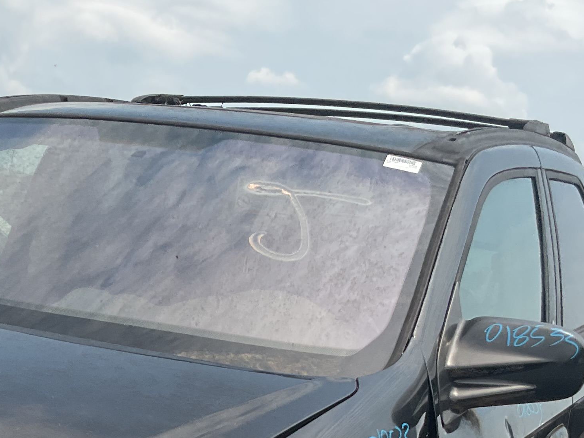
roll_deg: -11.8
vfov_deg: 17.9
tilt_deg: -11.7
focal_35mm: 79
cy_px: 502
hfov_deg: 24.3
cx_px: 105
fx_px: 1333
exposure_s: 1/1675
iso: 16
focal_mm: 3
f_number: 1.8
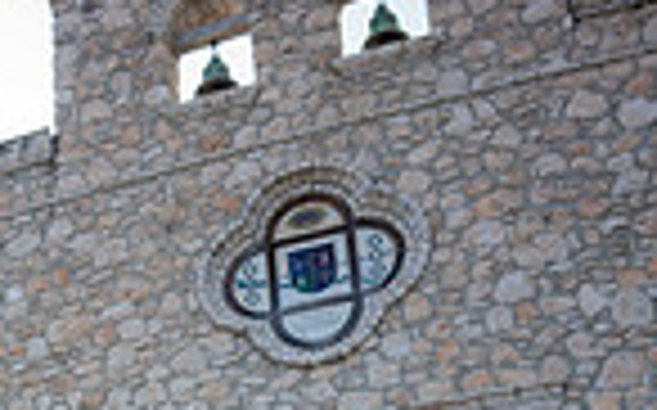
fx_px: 1127
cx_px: 32
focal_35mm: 63
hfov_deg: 30.6
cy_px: 843
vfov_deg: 15.8
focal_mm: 20
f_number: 2.8
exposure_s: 1/800
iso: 125
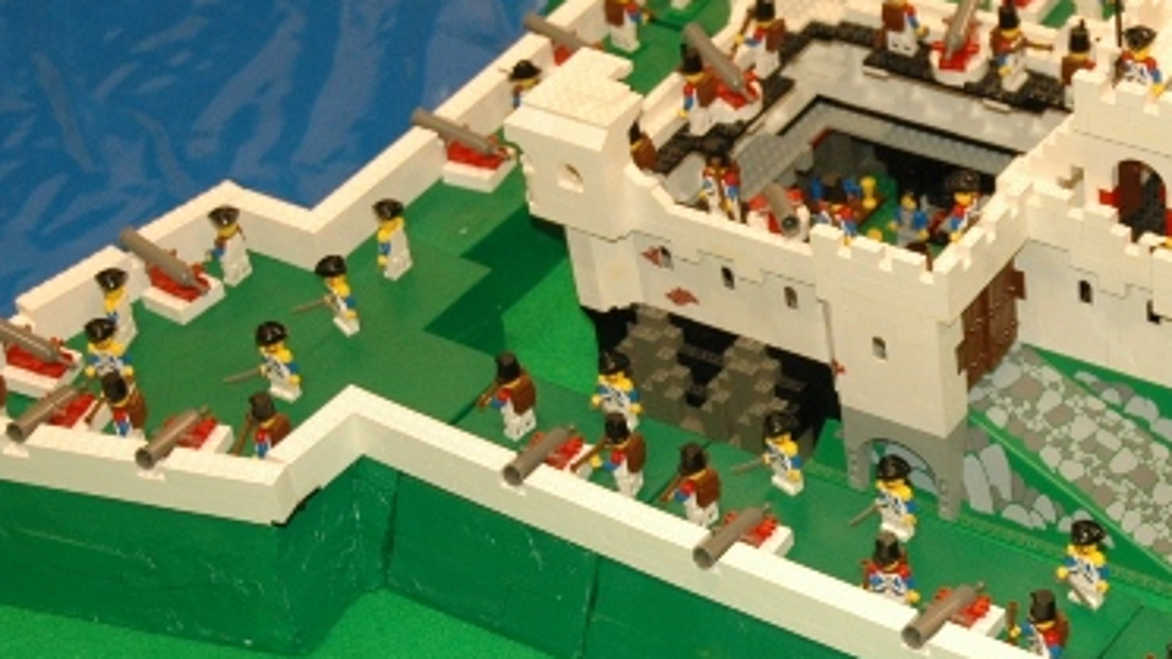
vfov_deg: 13.2
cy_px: 506
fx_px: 2831
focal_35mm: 91
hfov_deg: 23.0
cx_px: 964
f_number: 3.8
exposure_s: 1/60
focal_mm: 27
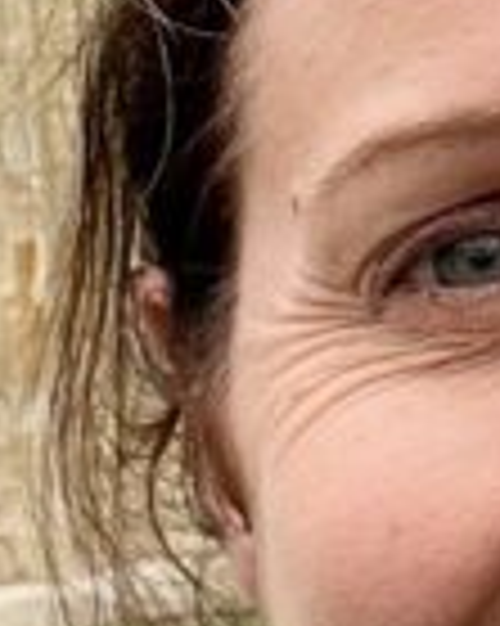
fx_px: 4000
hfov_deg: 7.0
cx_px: 815
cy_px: -423
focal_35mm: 216
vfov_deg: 8.7
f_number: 2.2
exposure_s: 1/154
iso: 25
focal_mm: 2.7
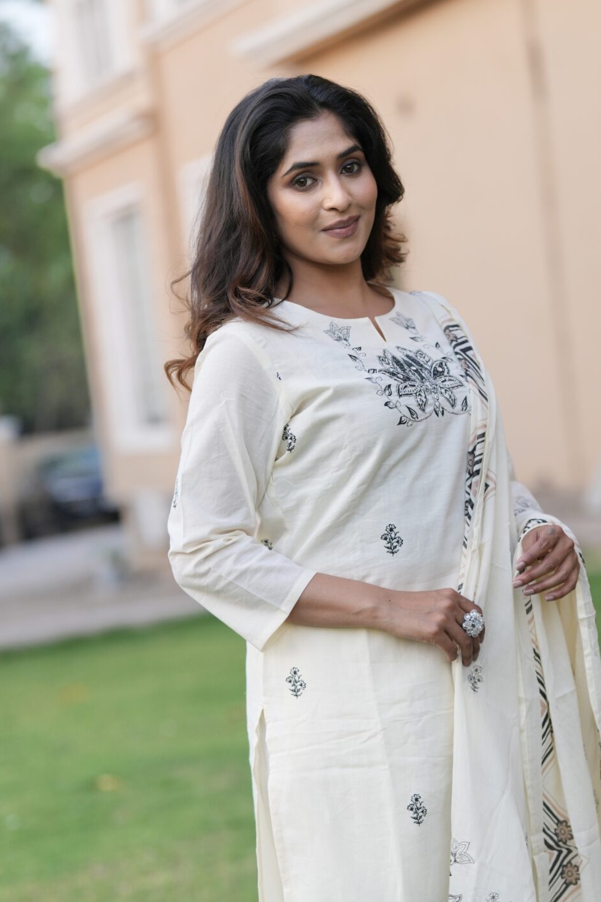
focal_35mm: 91
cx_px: 356
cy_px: 608
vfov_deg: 22.3
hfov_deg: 15.0
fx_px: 2279
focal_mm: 50
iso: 250
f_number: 1.6
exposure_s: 1/500
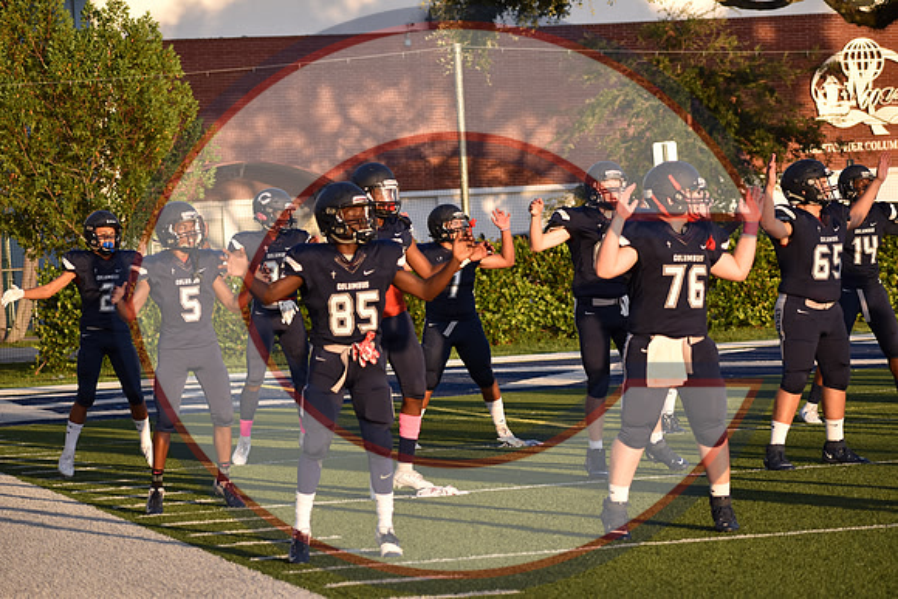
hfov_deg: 13.4
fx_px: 3817
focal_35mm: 153
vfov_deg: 9.0
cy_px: 300
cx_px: 449
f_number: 4.8
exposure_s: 1/1000
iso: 400
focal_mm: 102
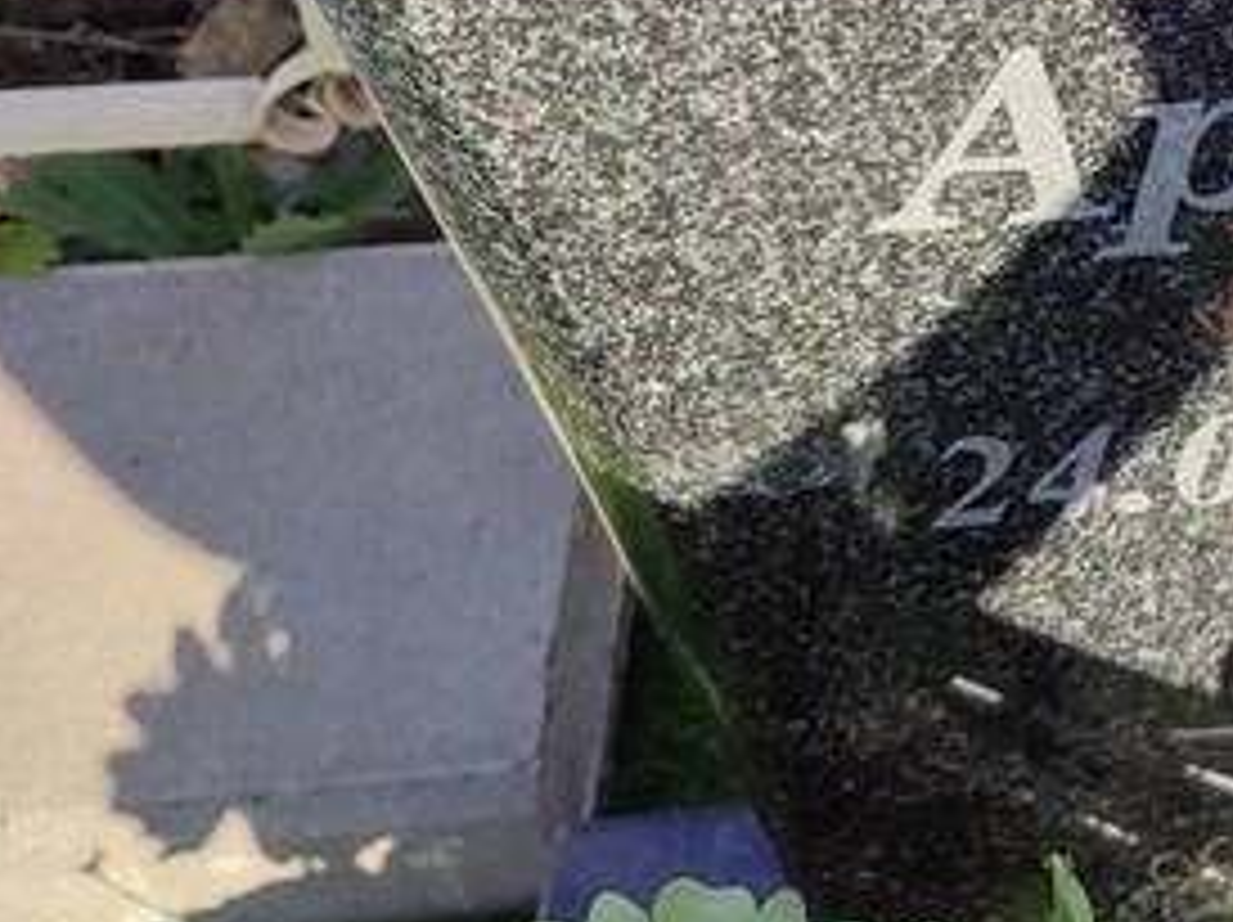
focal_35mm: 73
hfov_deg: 22.7
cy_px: -85
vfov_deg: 19.3
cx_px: 1760
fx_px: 2598
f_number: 1.9
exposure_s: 1/553
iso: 50
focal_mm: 6.04
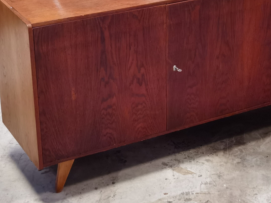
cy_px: 51
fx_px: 736
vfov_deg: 15.7
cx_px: 193
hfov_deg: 20.7
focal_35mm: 94
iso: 640
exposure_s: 1/25
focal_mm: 6.71
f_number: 1.9
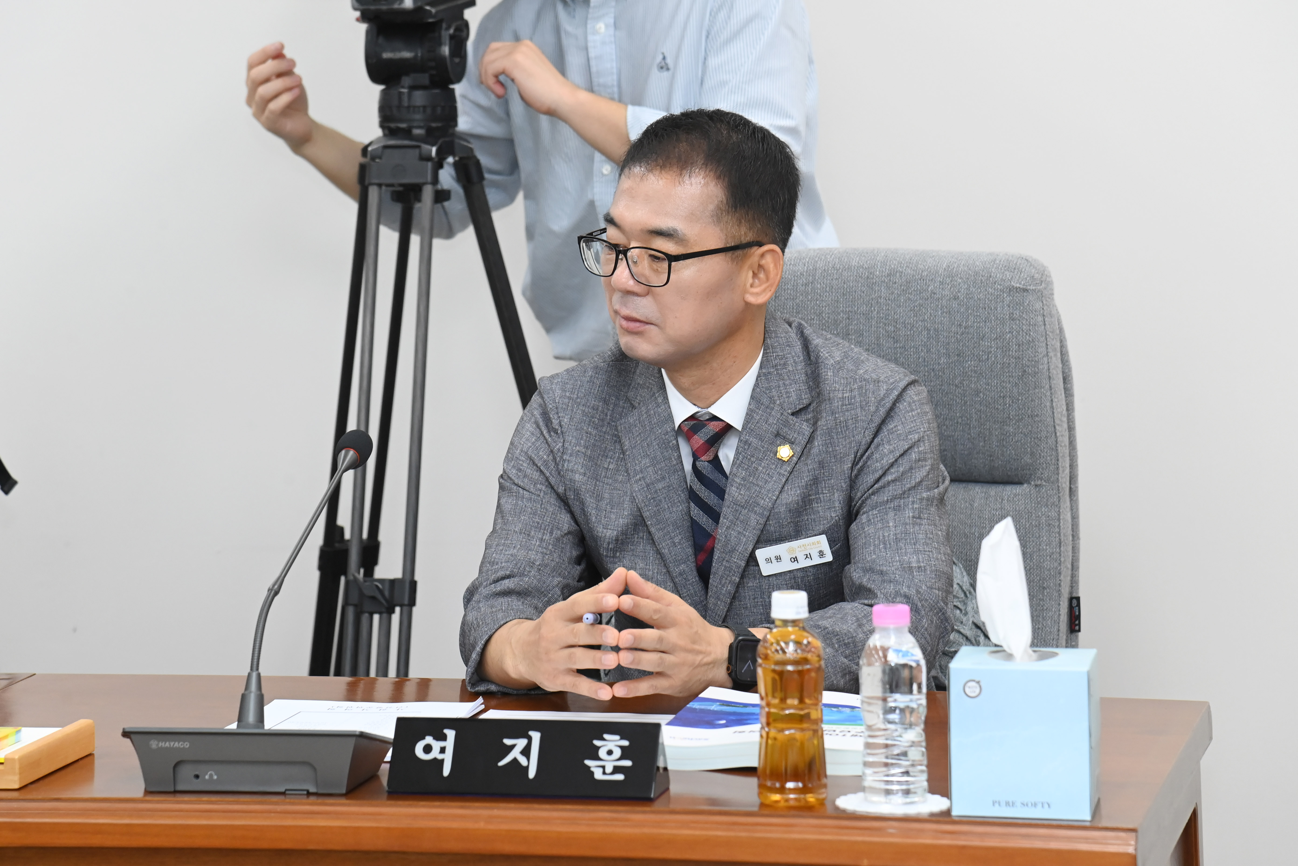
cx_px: 649
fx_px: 4326
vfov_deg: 11.4
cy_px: 433
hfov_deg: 17.1
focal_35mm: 120
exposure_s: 1/250
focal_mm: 120
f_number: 6.3
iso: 3200
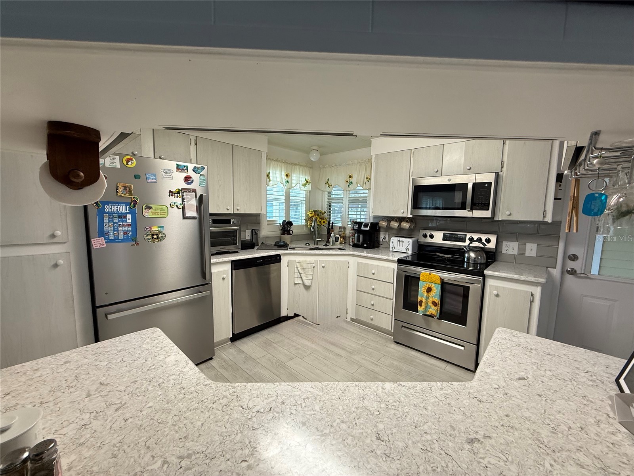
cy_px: 238
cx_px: 317
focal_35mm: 14
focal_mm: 2.22
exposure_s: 1/120
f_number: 2.2
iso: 160
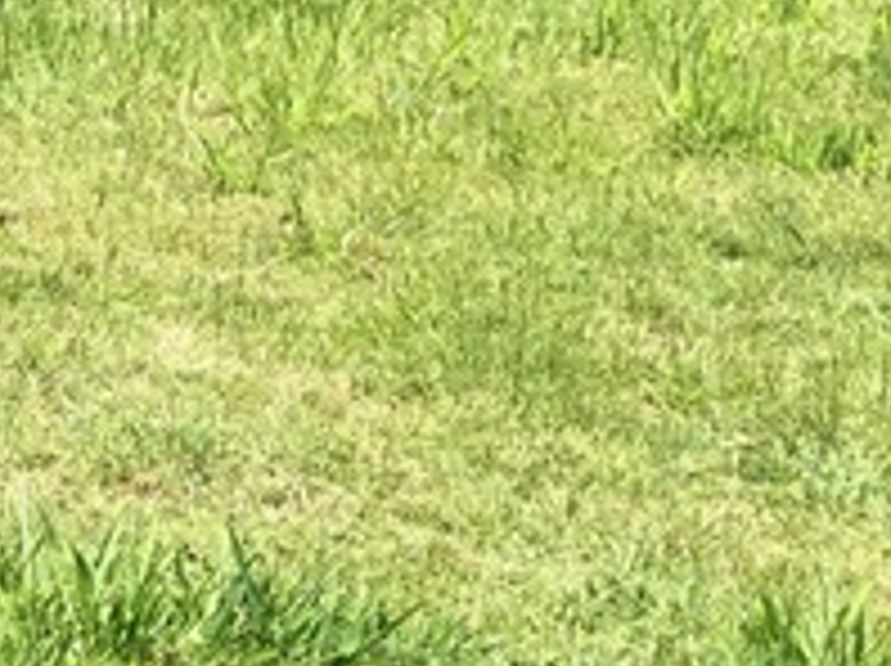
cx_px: -1251
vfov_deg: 9.6
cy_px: -378
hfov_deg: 11.1
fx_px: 3856
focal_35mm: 150
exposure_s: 1/927
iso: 25
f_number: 2.2
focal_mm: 4.15
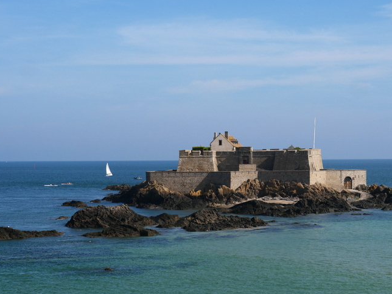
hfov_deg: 22.5
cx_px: 217
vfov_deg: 17.0
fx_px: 985
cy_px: 169
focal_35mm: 87
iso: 200
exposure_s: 1/640
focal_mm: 35
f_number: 8
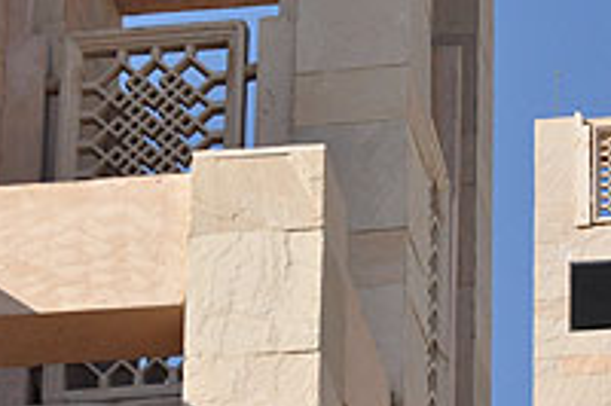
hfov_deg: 5.8
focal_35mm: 354
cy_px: 160
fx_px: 6005
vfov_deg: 3.9
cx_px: 330
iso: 1000
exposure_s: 1/1000
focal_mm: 105
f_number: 13
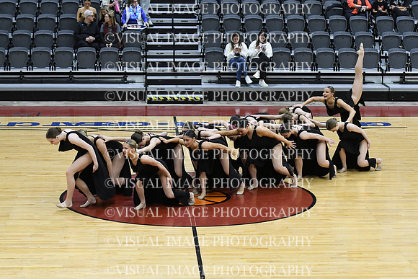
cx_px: 209
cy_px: 140
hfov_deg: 19.5
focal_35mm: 105
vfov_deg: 13.0
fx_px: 1219
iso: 4000
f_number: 3.5
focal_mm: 70
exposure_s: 1/400
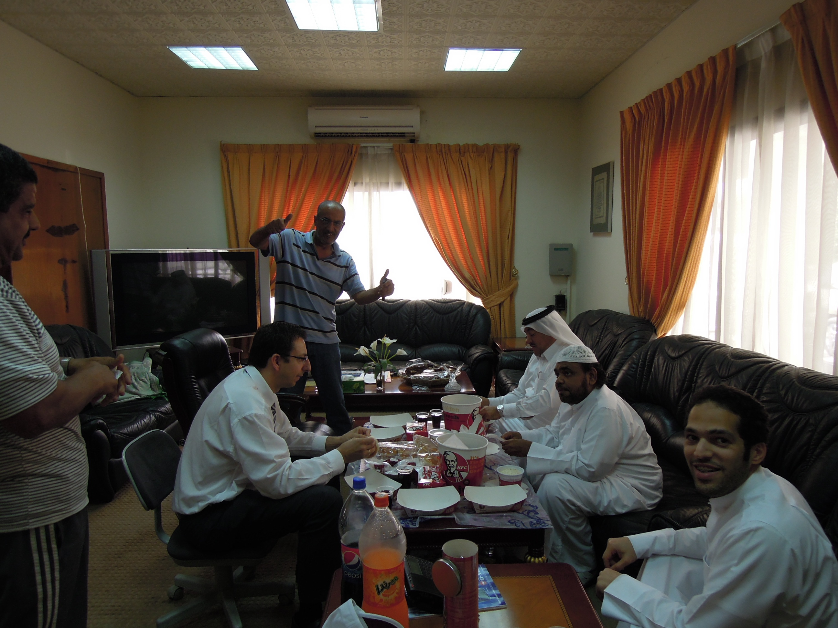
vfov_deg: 56.8
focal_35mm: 24
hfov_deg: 71.6
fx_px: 581
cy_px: 314
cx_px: 419
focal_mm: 4.3
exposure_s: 1/50
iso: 160
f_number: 2.8
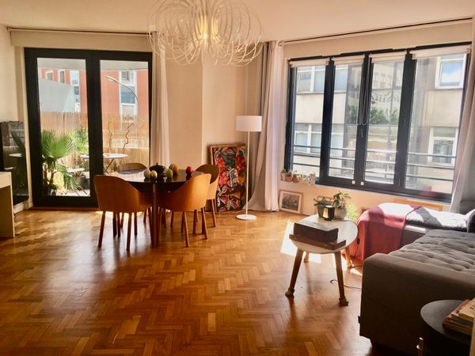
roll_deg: -1.8
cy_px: 178
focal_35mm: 29
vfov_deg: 48.2
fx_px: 398
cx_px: 238
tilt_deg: -8.1
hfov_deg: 61.7
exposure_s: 1/279
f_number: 2.2
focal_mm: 4.15
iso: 25
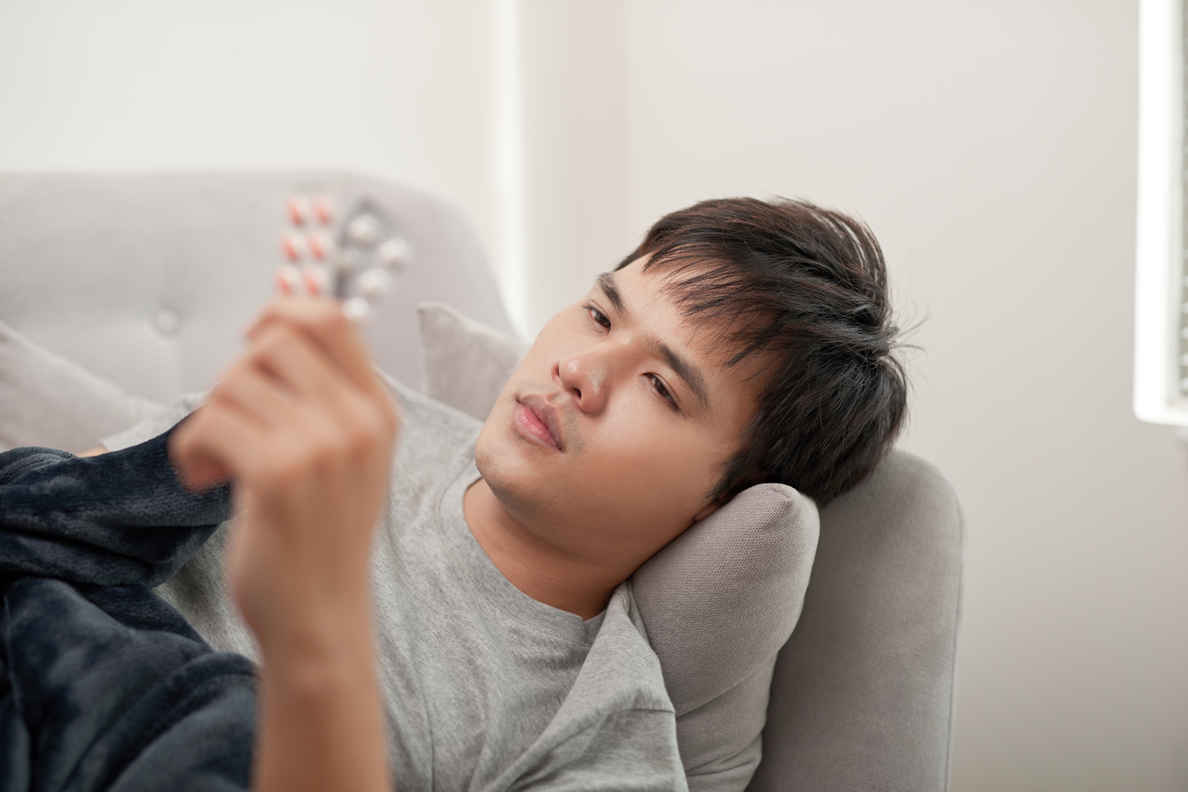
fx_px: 1683
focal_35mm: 51
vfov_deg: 26.5
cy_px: 403
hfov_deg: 38.9
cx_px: 589
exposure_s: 1/250
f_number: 2.2
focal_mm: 50
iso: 100
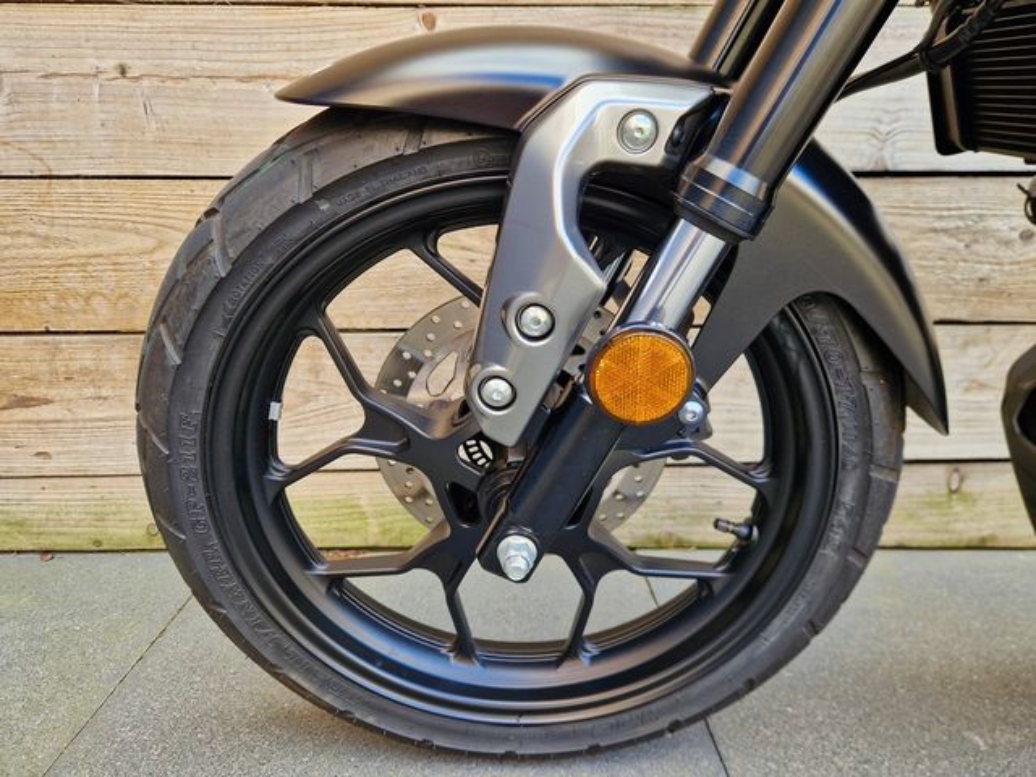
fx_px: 688
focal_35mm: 23
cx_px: 518
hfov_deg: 73.9
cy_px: 388
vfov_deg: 58.9
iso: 80
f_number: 1.8
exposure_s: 1/180
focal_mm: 5.4
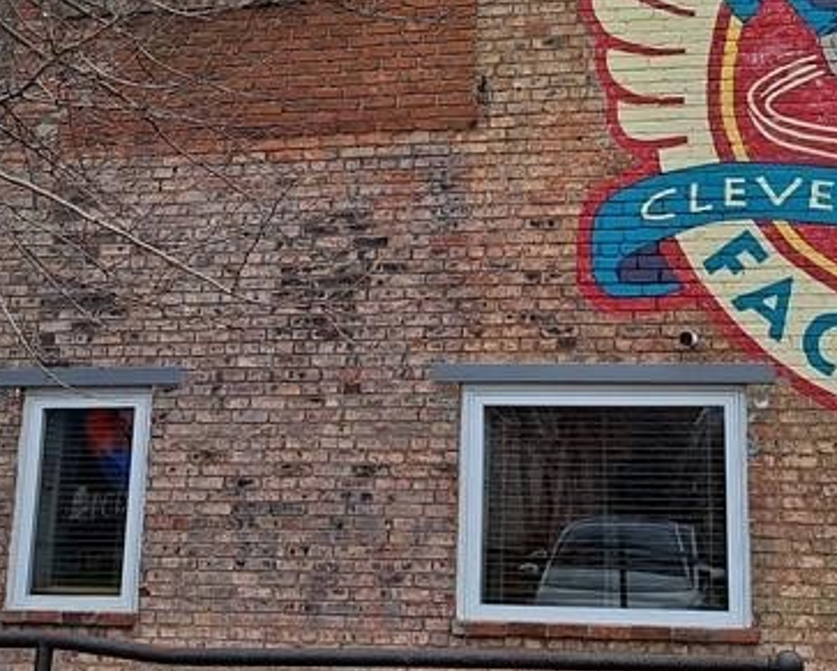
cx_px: 521
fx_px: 1636
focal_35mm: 66
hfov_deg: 28.6
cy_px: 53
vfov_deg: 22.5
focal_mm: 5.23
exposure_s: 1/556
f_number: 1.8
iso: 50
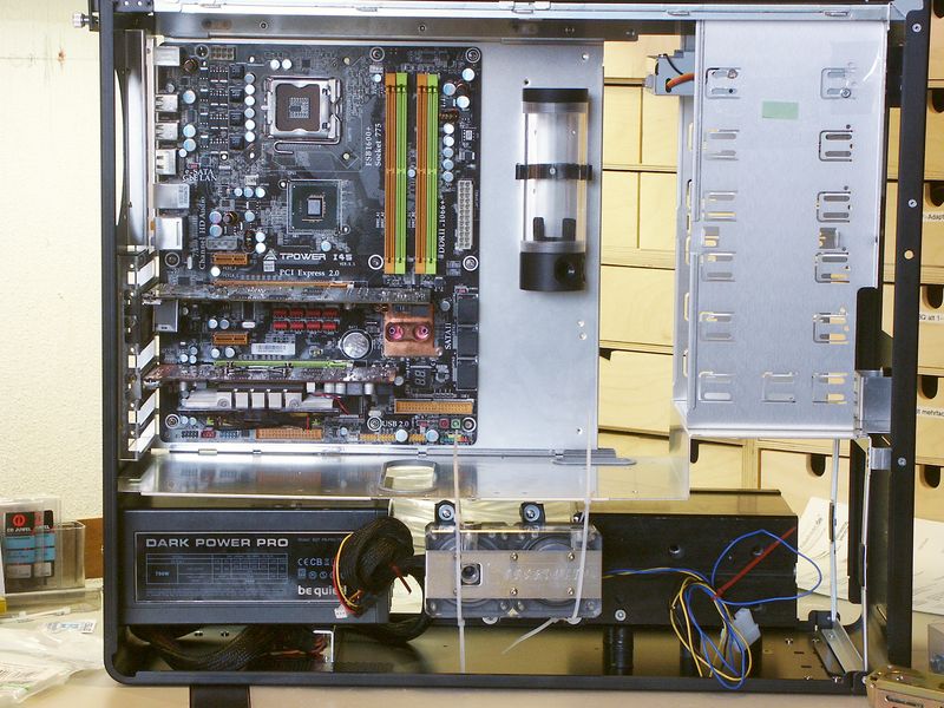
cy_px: 354
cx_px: 472
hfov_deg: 18.7
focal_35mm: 105
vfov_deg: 14.1
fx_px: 2863
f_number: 8
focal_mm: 26.1
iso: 200
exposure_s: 1/4
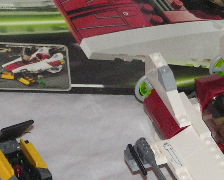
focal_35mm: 262
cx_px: 169
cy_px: 58
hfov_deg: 7.4
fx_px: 1738
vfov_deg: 5.9
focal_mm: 14.8
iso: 200
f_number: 3.2
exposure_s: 1/100
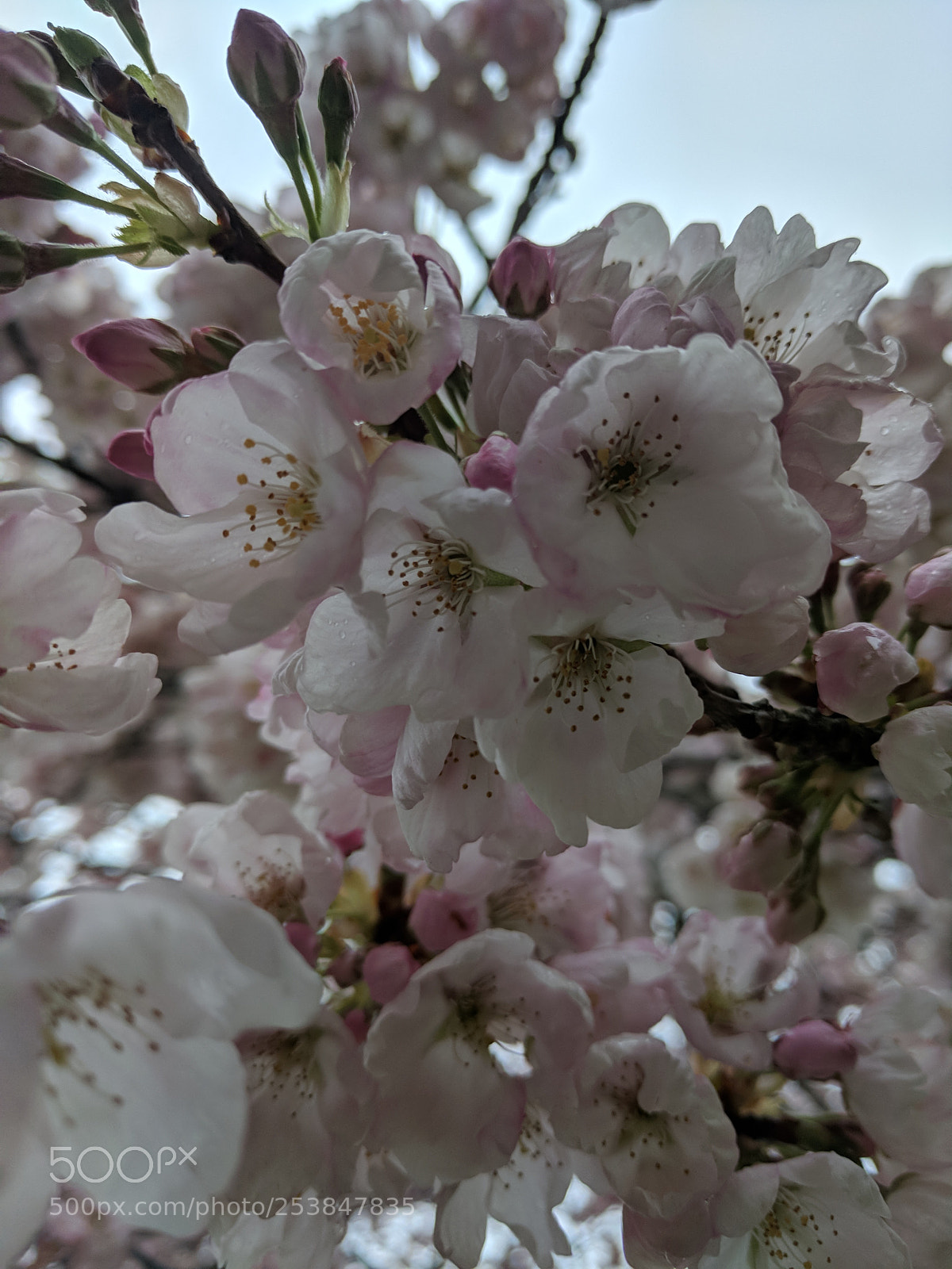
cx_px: 476
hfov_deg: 53.1
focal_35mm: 26
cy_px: 634
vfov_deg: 67.3
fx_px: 953
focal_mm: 4.67
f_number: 2
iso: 50
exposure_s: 1/165
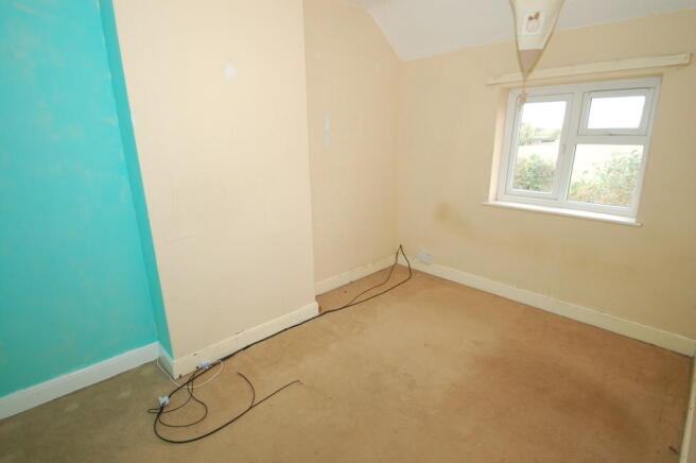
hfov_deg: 92.5
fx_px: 333
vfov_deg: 69.5
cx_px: 348
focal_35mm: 17
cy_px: 232
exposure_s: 1/60
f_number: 4
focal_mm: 11.5
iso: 400
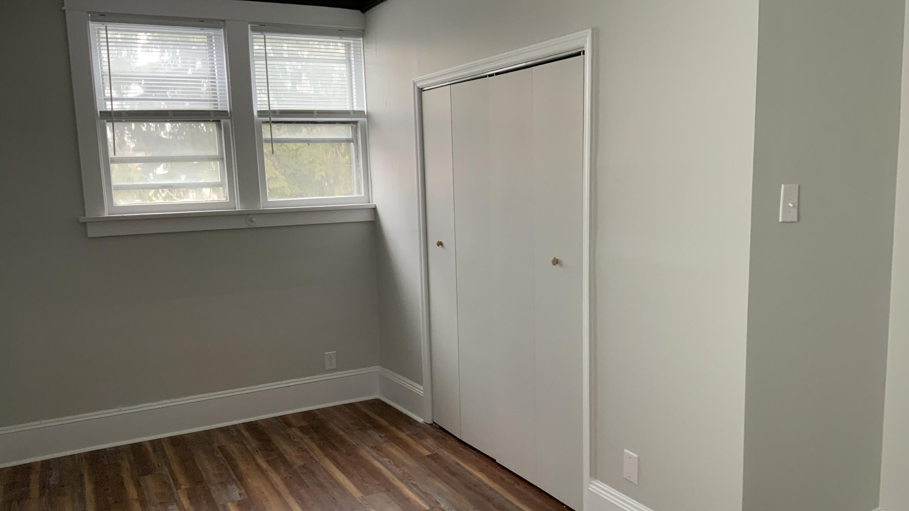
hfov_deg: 61.0
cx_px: 457
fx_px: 771
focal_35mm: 32
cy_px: 290
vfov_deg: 36.6
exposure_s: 1/60
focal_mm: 3
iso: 100
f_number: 1.8
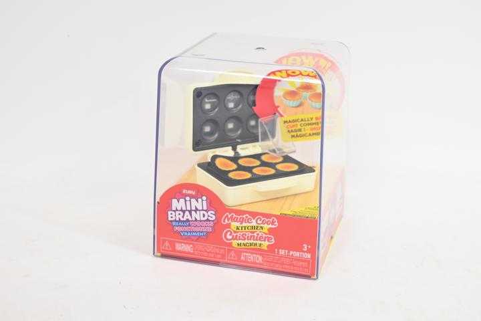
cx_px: 240
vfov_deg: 23.8
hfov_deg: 35.1
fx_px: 762
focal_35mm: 57
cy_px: 160
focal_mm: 38
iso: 640
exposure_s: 1/125
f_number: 5.6
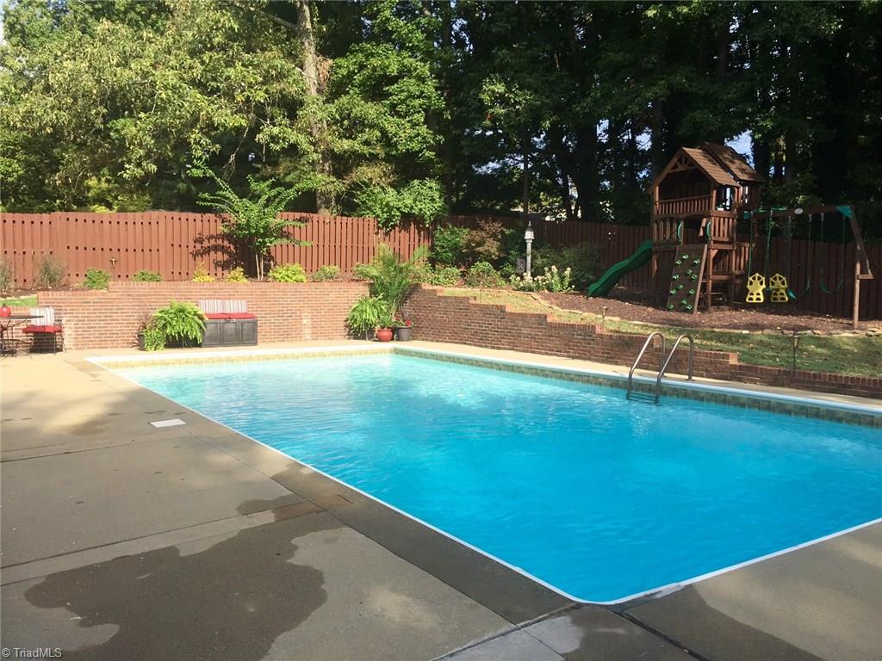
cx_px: 441
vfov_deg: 48.2
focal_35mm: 29
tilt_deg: -2.2
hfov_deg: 61.7
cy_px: 330
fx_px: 739
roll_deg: -0.2
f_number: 2.2
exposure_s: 1/1199
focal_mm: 4.15
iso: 32
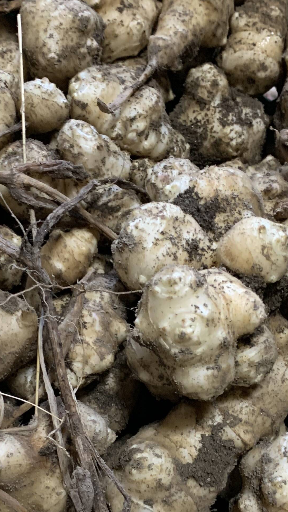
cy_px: 347
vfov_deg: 35.1
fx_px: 801
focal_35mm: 59
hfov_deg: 20.4
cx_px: 144
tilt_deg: -61.7
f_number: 1.8
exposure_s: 1/60
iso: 320
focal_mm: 4.25
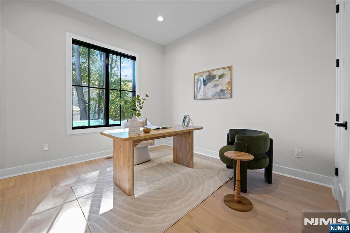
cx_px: 175
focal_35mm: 14
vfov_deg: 81.2
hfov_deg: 104.3
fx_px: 136
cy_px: 116
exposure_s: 1/2.5
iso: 80
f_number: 8
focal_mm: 14
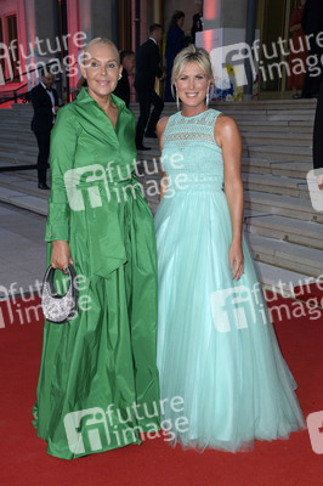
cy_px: 243
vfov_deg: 41.1
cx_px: 162
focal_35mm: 48
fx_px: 647
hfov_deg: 28.0
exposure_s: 1/200
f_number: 5.6
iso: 1250
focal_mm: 48
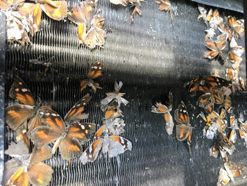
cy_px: 93
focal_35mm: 29
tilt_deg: +3.2
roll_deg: -0.1
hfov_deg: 61.7
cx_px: 124
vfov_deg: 48.2
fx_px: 207
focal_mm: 4.15
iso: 40
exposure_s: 1/30
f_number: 2.2
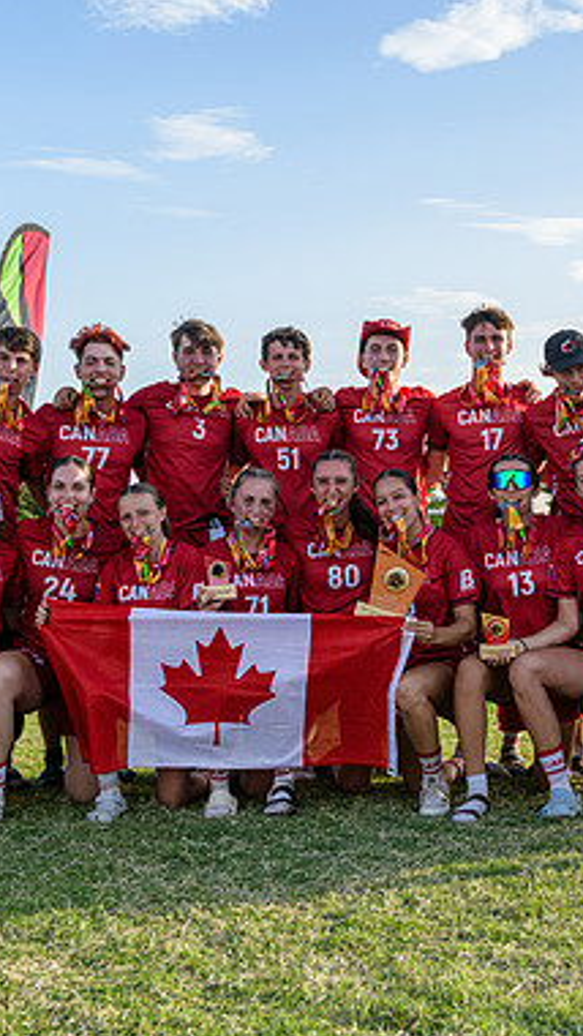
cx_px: 439
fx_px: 1538
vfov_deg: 37.2
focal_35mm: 56
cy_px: 519
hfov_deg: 21.3
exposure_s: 1/800
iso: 500
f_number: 5.6
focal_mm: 35
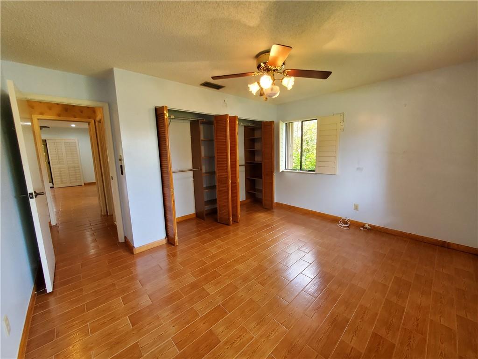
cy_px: 180
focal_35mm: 13
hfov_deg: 106.2
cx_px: 239
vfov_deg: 89.9
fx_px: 180
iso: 400
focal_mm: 1.8
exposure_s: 1/59
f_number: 2.2
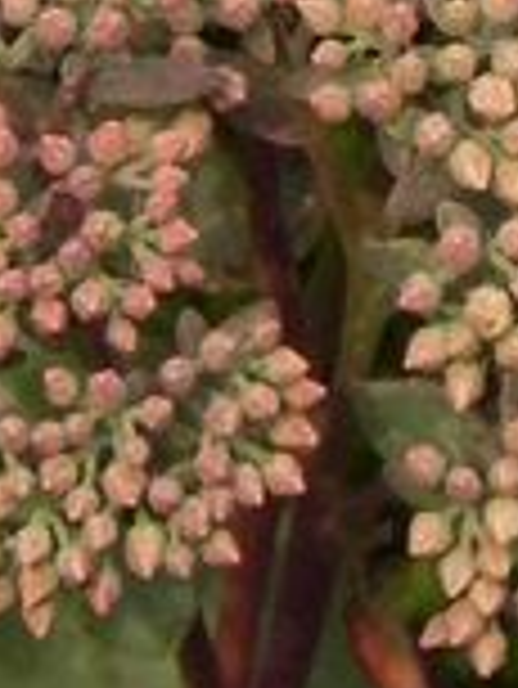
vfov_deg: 1.3
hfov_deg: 1.0
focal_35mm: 1524
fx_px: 30365
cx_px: 41
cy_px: -944
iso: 160
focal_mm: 51.8
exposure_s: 1/640
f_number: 5
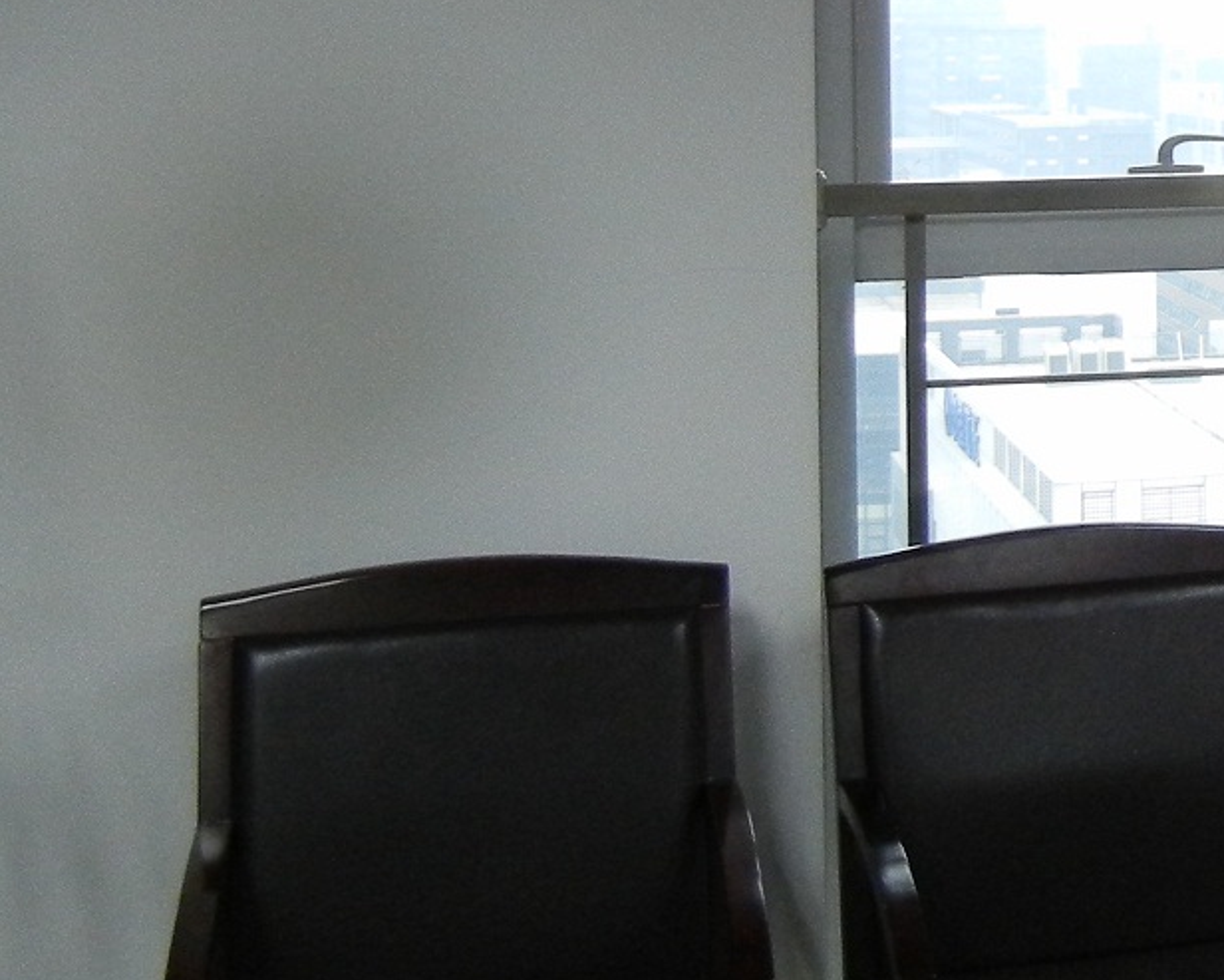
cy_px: -18
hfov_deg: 17.8
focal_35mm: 95
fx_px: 3442
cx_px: 1888
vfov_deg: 15.9
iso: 400
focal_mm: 5.4
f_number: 3.5
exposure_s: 1/24.4
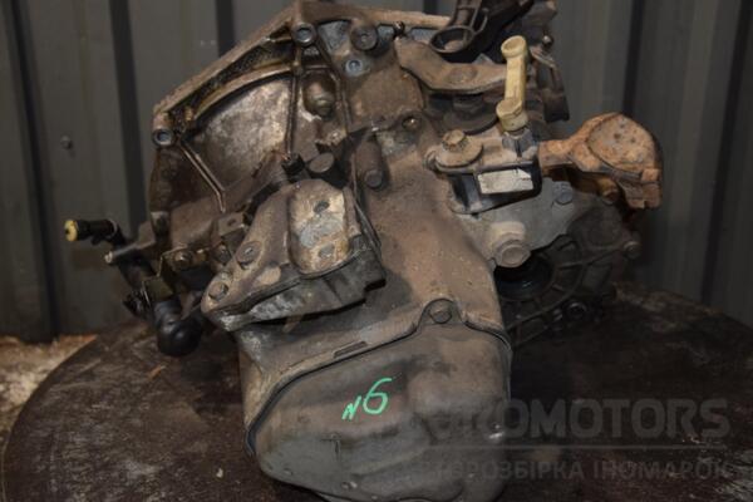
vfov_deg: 25.8
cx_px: 376
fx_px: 1098
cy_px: 251
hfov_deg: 37.9
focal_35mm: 52
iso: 800
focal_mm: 35
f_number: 5
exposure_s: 1/60
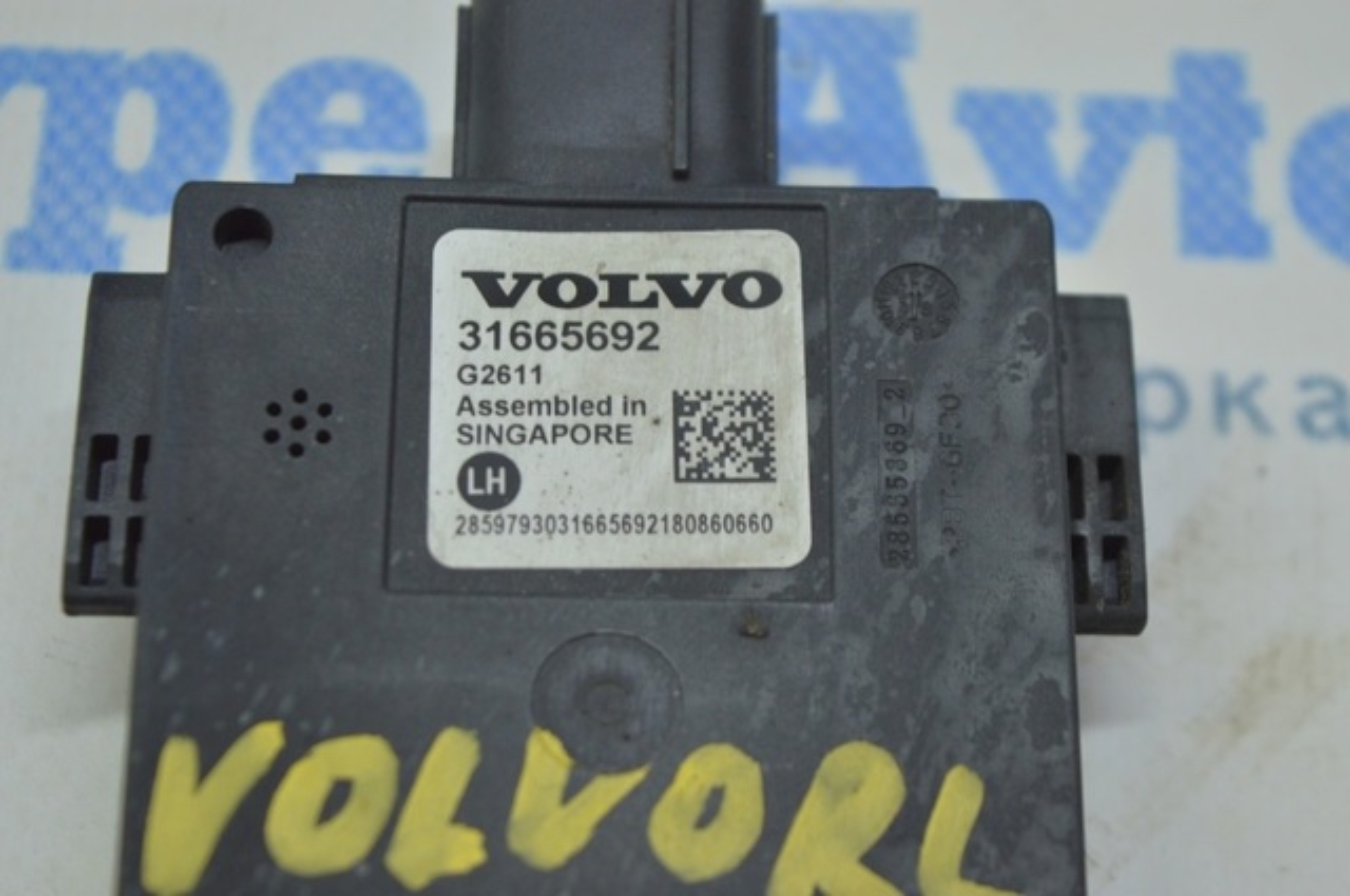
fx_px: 3090
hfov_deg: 24.6
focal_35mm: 82
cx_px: 675
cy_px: 448
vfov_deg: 16.5
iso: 400
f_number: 5.6
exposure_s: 1/40
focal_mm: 55
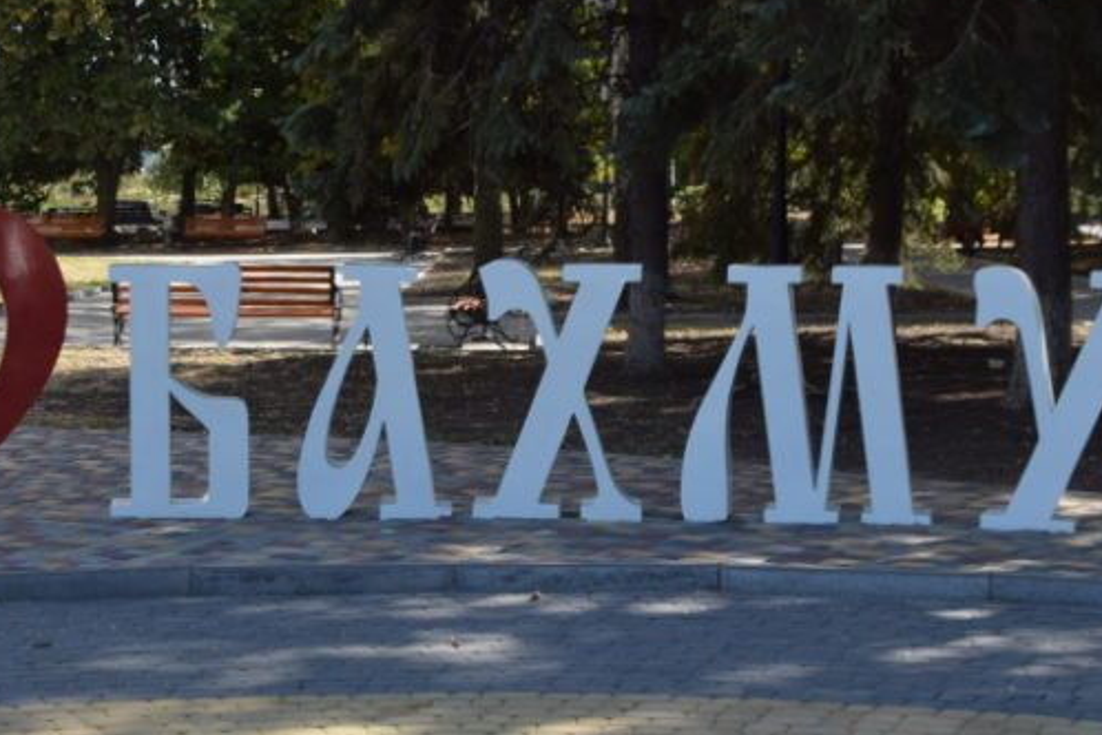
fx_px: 2479
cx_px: 469
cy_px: 434
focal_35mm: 81
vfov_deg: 16.8
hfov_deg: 25.0
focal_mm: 28
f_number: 7.1
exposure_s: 1/200
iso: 100
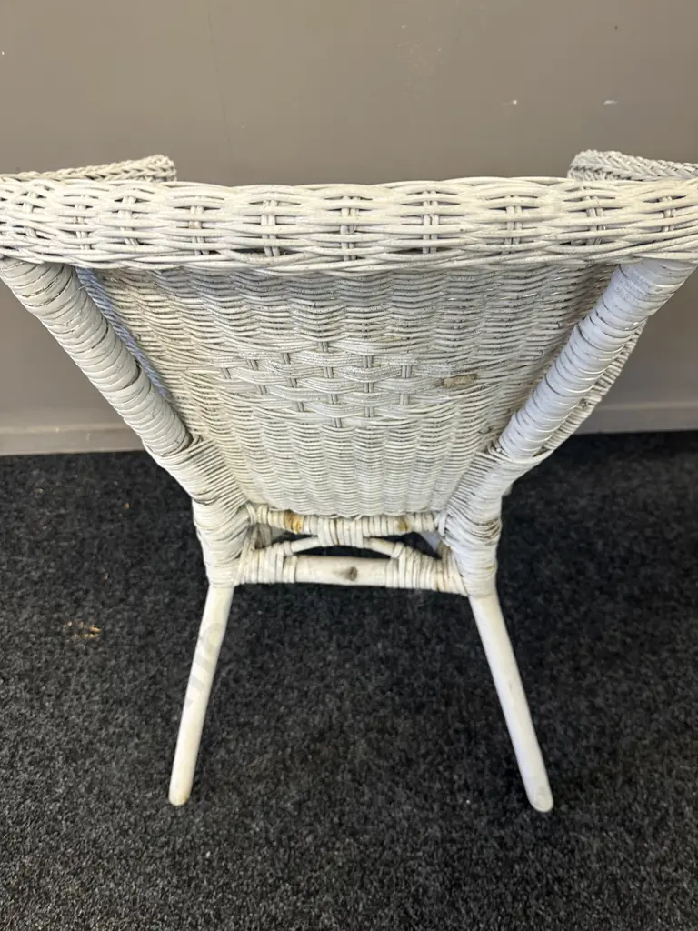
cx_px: 349
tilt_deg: -45.0
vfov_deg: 71.6
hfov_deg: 56.8
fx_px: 645
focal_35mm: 24
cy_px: 466
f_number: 1.78
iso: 200
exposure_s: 1/50
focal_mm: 6.86
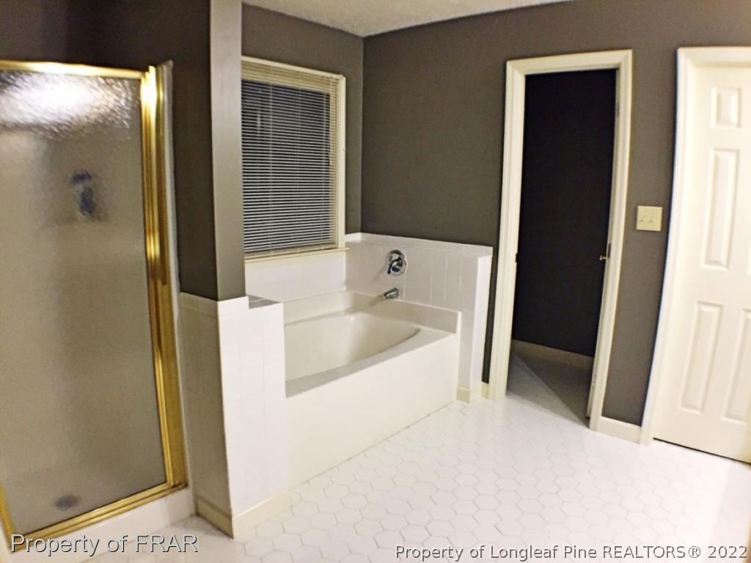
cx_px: 376
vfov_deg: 48.2
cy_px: 282
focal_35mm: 29
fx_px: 629
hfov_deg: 61.7
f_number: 2.2
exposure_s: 1/30
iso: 250
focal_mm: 4.15
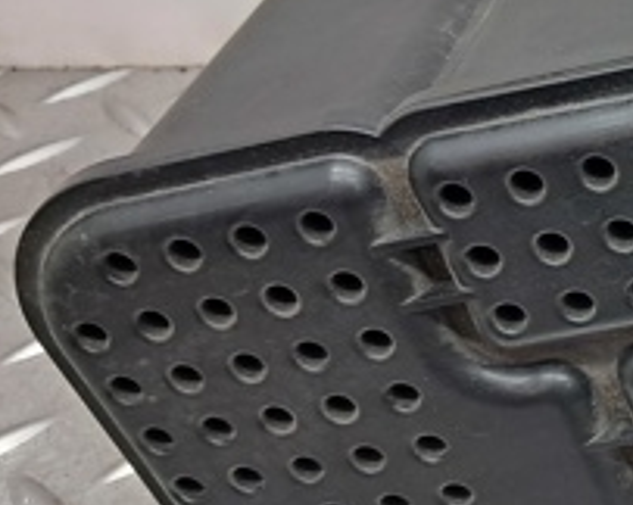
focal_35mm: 83
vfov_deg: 18.5
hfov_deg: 20.4
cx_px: 889
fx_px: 1553
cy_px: 270
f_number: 1.8
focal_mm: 4
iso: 160
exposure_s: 1/50
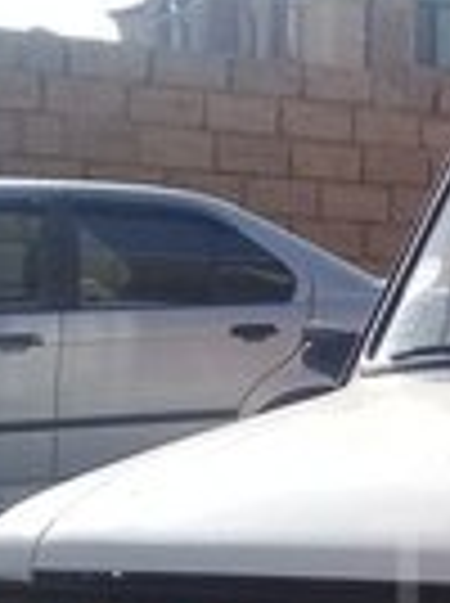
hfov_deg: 12.1
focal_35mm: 115
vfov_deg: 16.9
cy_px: 562
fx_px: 2000
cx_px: 716
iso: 50
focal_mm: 3.3
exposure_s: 1/1495
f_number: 2.2
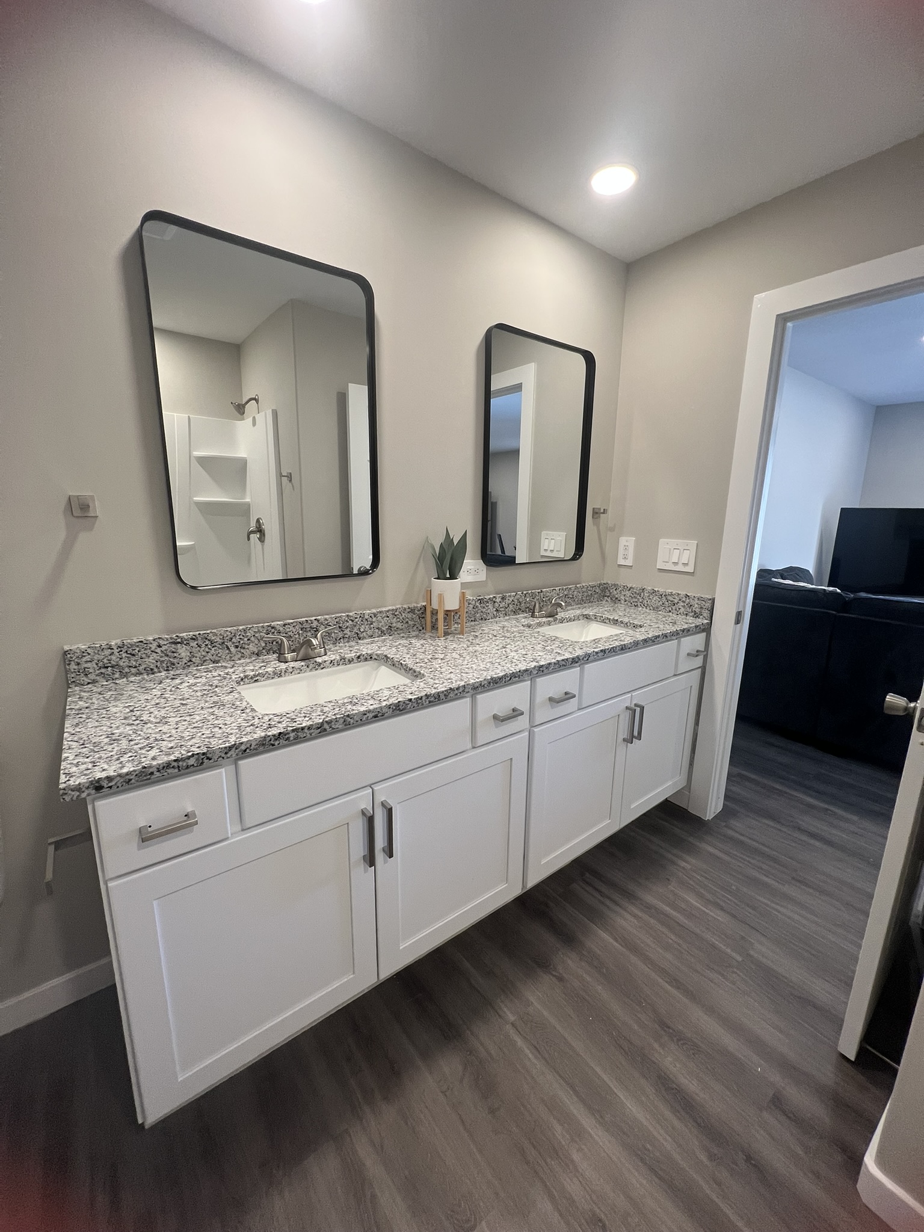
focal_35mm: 13
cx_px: 462
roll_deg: -1.8
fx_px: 463
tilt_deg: -12.4
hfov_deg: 89.9
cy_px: 616
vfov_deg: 106.2
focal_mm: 1.57
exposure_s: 1/120
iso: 200
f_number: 1.8
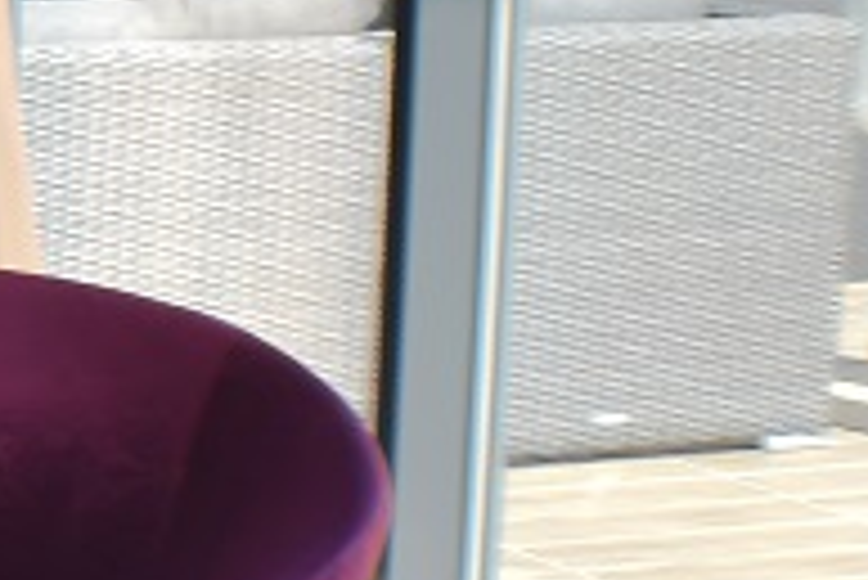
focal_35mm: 233
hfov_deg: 8.1
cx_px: -1214
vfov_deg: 5.9
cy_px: 292
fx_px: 5625
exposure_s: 1/125
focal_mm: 25
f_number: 5.6
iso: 180
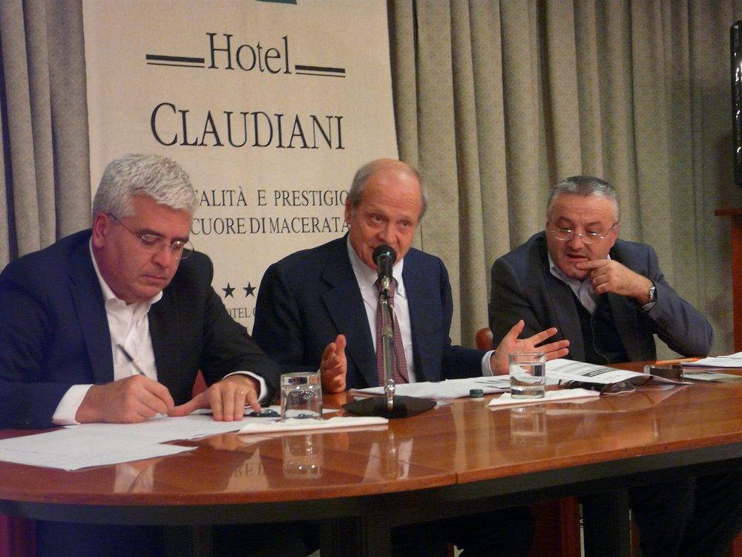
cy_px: 278
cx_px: 371
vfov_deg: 24.0
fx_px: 1308
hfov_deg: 31.7
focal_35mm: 61
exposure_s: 1/8
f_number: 3.2
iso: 400
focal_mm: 10
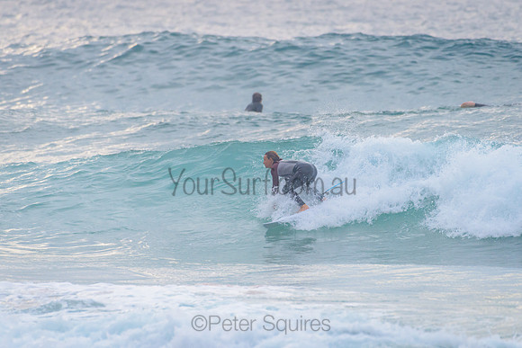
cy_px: 171
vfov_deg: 2.2
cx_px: 253
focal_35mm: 613
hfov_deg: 3.4
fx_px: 8892
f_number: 5.6
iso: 560
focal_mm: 500
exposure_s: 1/1250
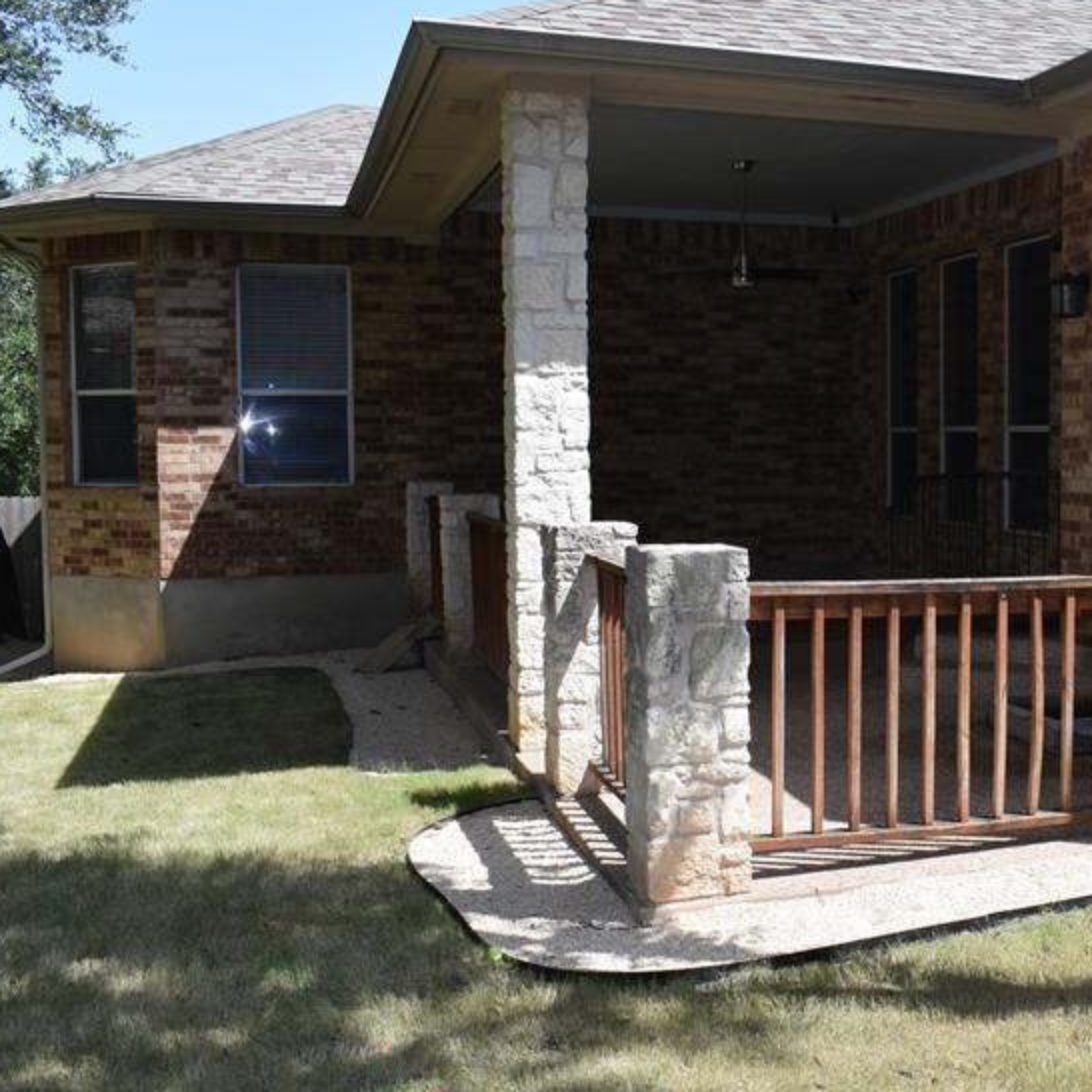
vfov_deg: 39.2
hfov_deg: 37.5
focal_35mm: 43
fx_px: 1535
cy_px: 530
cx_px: 904
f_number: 8
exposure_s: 1/250
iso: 200
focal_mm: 18
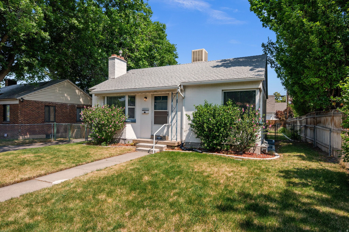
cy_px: 116
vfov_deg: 60.6
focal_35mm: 20
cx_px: 174
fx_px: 199
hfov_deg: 82.6
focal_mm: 20.5
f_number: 7.1
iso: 500
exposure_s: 1/1000
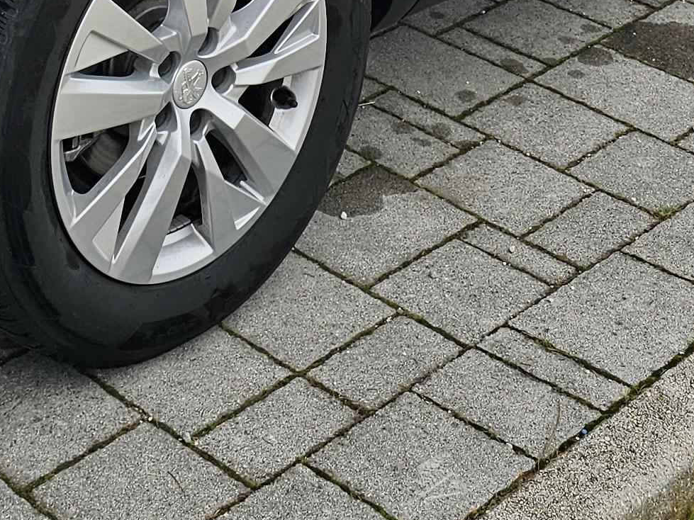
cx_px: 125
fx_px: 1884
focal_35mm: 94
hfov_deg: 20.6
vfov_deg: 13.4
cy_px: -532
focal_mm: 6.3
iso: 20
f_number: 1.7
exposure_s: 1/180
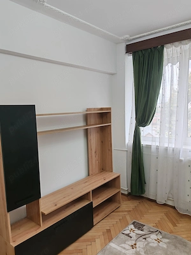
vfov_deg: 65.3
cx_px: 96
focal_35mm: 27
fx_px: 199
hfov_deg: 51.4
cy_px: 128
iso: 100
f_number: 1.9
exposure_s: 1/100
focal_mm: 6.12
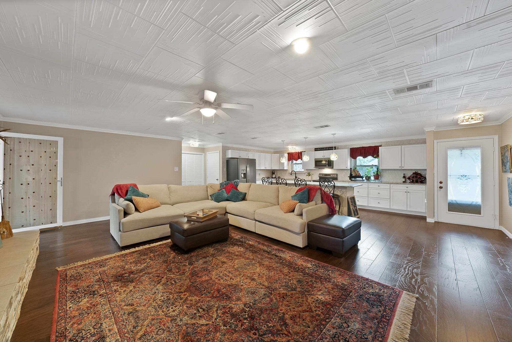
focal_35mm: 12
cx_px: 256
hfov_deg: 112.6
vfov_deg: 90.1
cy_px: 171
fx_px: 171
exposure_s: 2
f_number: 9
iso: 640
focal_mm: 12
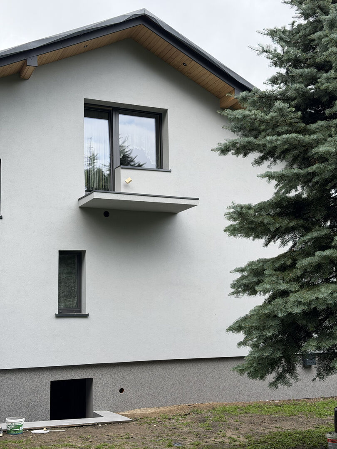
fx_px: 623
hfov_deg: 30.3
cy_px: 224
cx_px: 168
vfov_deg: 39.7
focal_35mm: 48
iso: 64
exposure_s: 1/1307
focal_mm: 6.76
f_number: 1.78
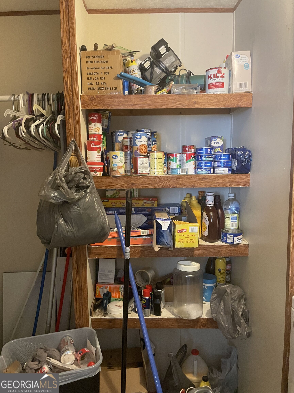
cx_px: 147
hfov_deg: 53.1
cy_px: 196
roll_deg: +2.8
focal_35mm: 26
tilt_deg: -7.7
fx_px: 294
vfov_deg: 67.3
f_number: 1.6
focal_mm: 4.2
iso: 500
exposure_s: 1/60
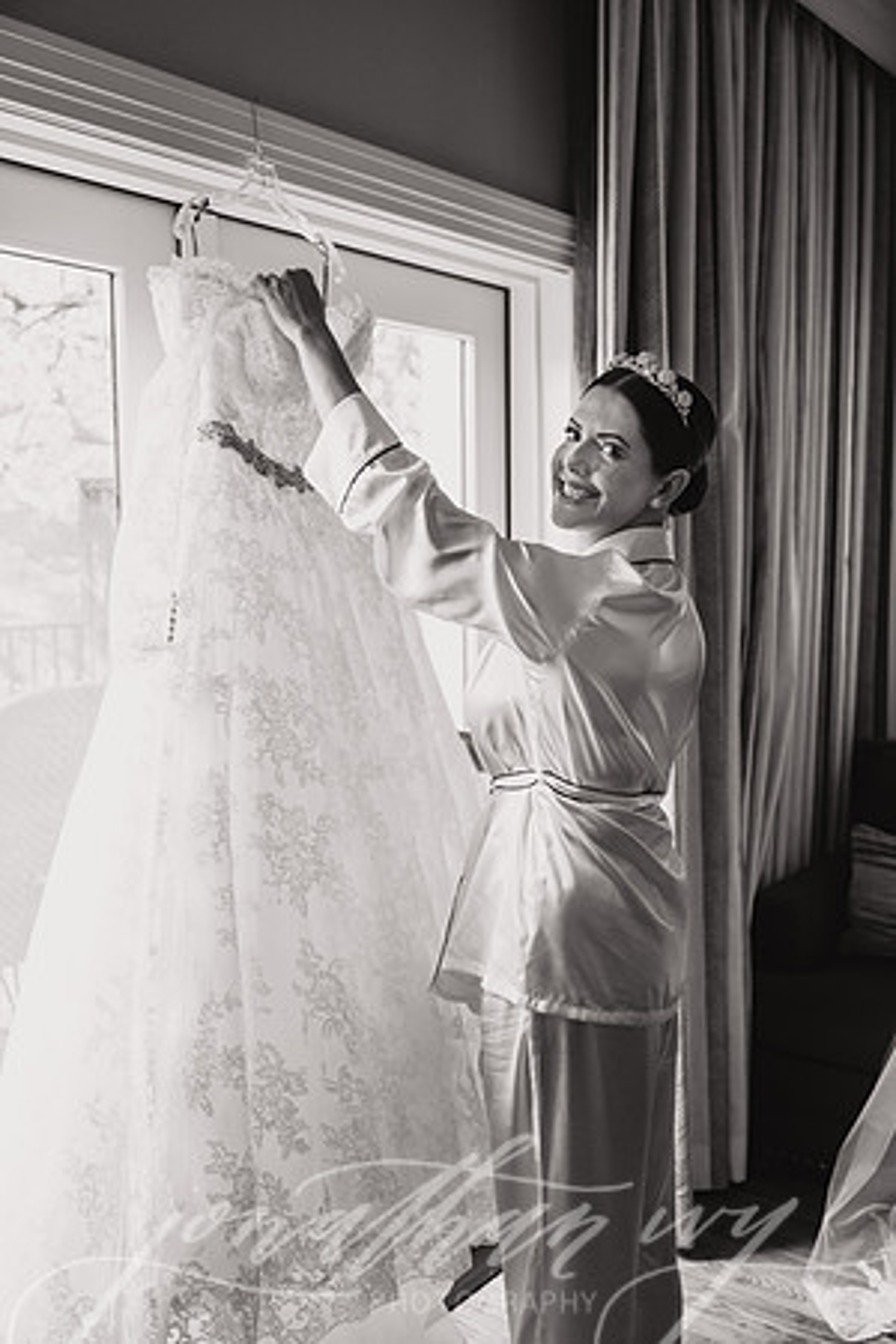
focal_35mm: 36
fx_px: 1344
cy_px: 672
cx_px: 448
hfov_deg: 36.9
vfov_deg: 53.1
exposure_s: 1/200
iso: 1600
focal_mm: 36
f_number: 3.5
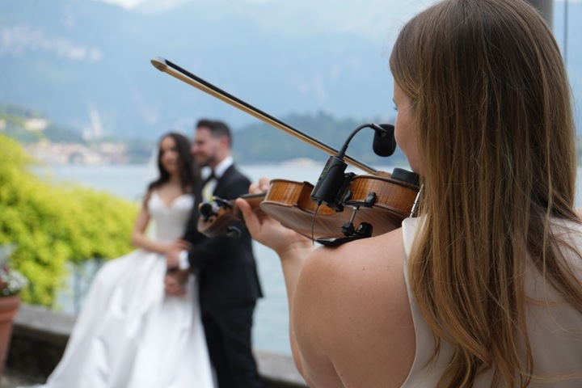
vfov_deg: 19.5
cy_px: 194
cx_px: 291
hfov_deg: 28.8
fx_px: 1132
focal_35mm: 70
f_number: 8
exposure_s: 1/125
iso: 100
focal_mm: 70
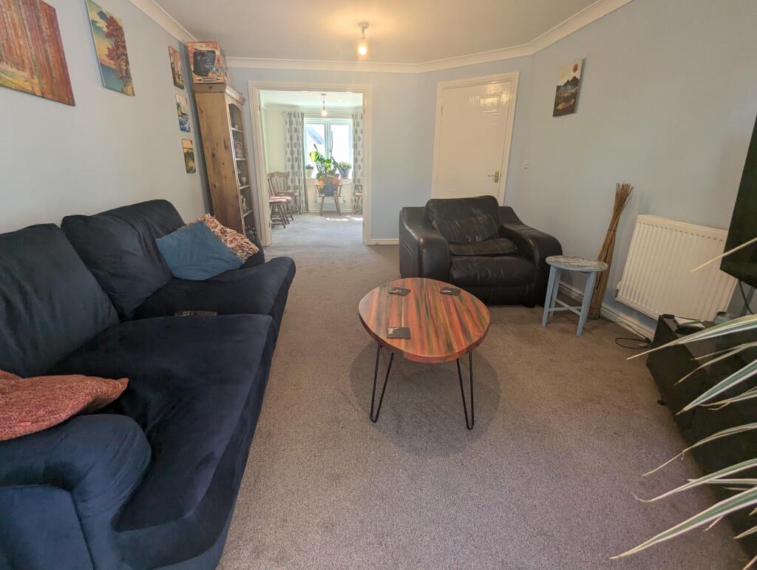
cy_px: 285
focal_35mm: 16
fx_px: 350
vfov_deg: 78.2
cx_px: 378
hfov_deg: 94.4
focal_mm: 2.35
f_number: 2.2
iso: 53
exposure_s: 1/60
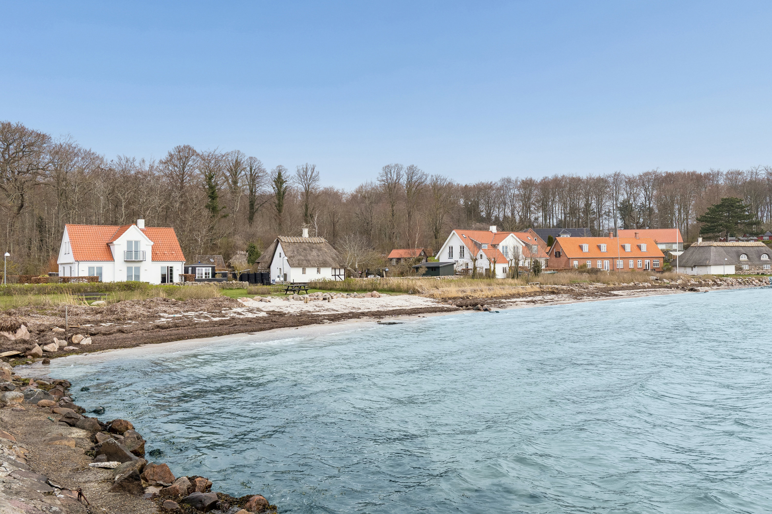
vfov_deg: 43.6
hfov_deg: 61.9
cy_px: 257
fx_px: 643
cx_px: 386
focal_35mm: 30
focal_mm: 20
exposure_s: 1/320
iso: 250
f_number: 8
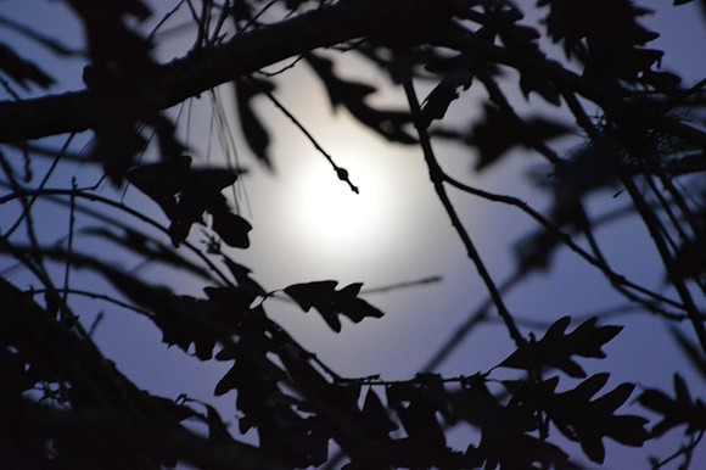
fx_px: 8820
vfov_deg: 3.1
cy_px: 235
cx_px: 353
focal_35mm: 450
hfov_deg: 4.6
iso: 3200
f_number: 5.6
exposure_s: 1/5
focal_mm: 300
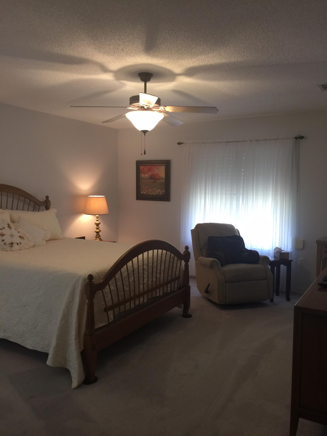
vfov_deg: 61.7
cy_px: 218
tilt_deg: -2.3
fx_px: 365
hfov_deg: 48.2
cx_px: 164
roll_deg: +0.1
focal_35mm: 29
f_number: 2.2
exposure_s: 1/15
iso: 32
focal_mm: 4.15
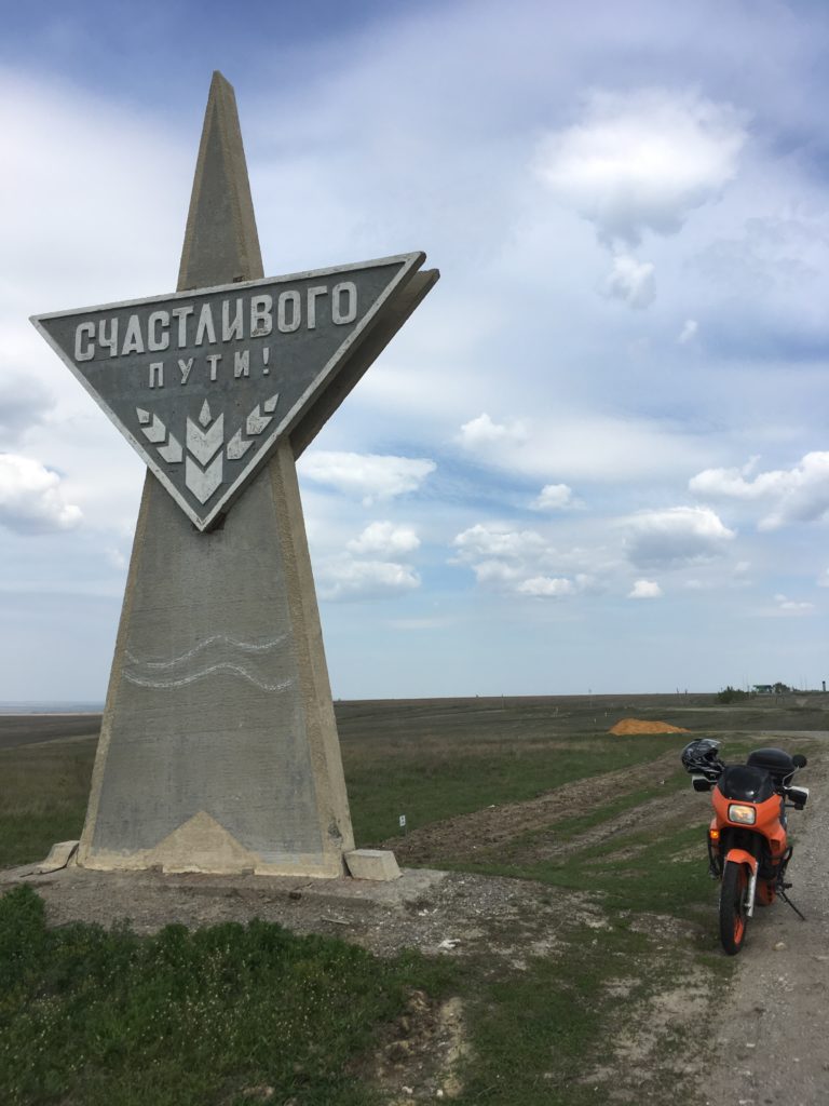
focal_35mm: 29
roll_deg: +0.4
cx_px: 414
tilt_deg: +7.3
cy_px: 553
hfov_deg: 48.2
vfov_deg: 61.7
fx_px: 926
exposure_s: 1/2137
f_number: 2.2
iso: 25
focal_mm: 4.15
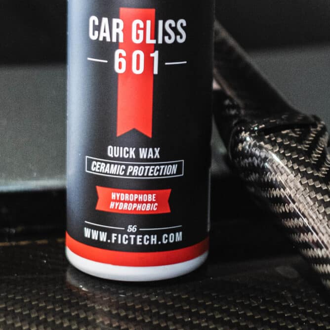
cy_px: 7
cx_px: 229
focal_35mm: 114
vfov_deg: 15.0
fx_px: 1230
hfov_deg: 15.2
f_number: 1.4
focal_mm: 23
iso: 1600
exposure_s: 1/100
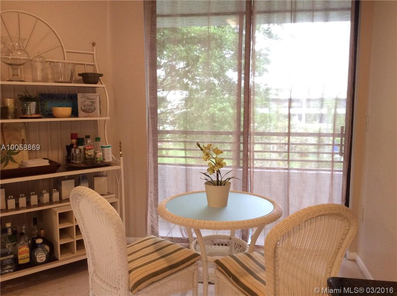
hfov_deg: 56.9
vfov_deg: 44.0
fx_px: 366
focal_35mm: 32
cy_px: 148
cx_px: 198
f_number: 2.4
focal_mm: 3.3
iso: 100
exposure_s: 1/24
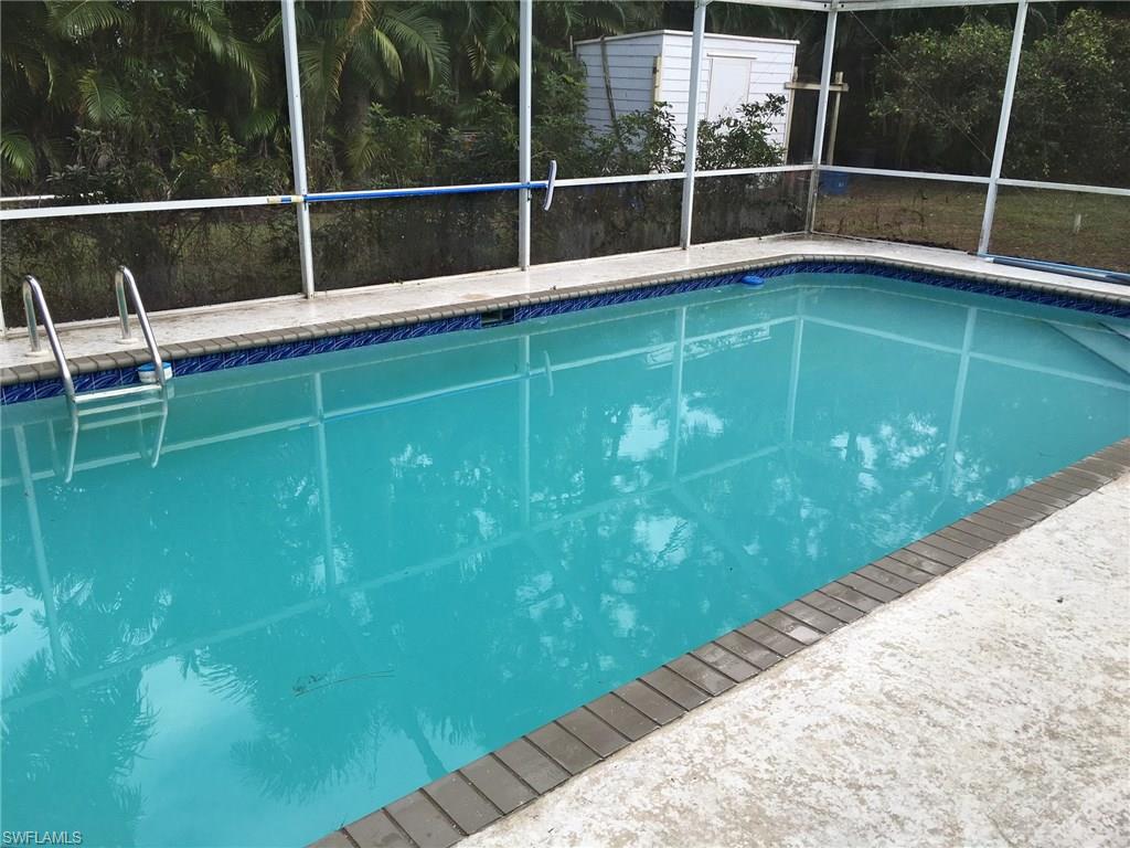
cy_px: 424
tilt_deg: -19.1
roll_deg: -1.3
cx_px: 565
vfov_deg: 48.2
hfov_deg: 61.7
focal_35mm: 29
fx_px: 947
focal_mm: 4.15
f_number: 2.2
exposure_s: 1/366
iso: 25
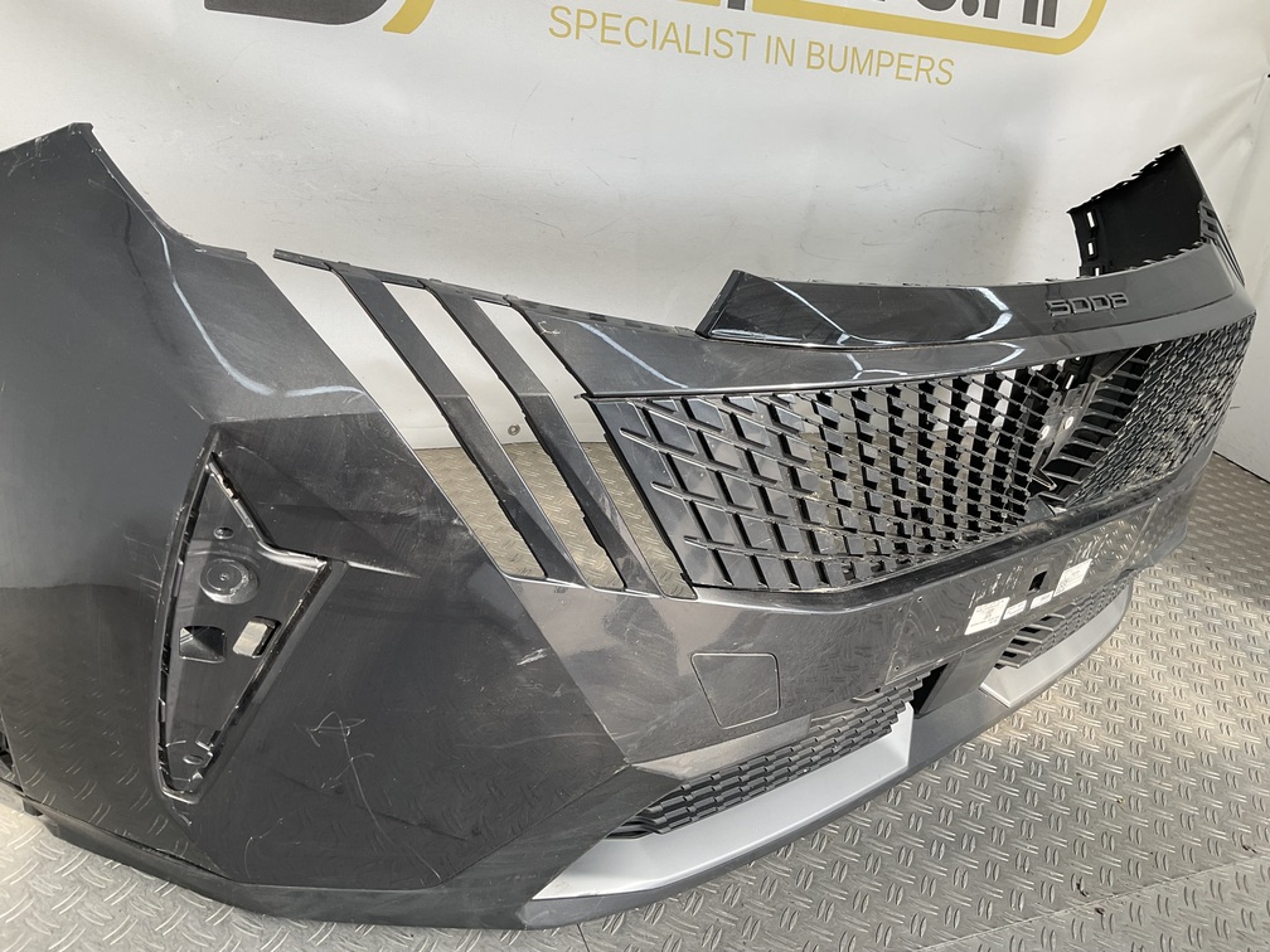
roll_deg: -10.8
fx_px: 1064
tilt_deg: -26.4
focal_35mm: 29
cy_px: 476
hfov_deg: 61.7
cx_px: 635
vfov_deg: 48.2
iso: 16
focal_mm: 3
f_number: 1.8
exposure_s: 1/163
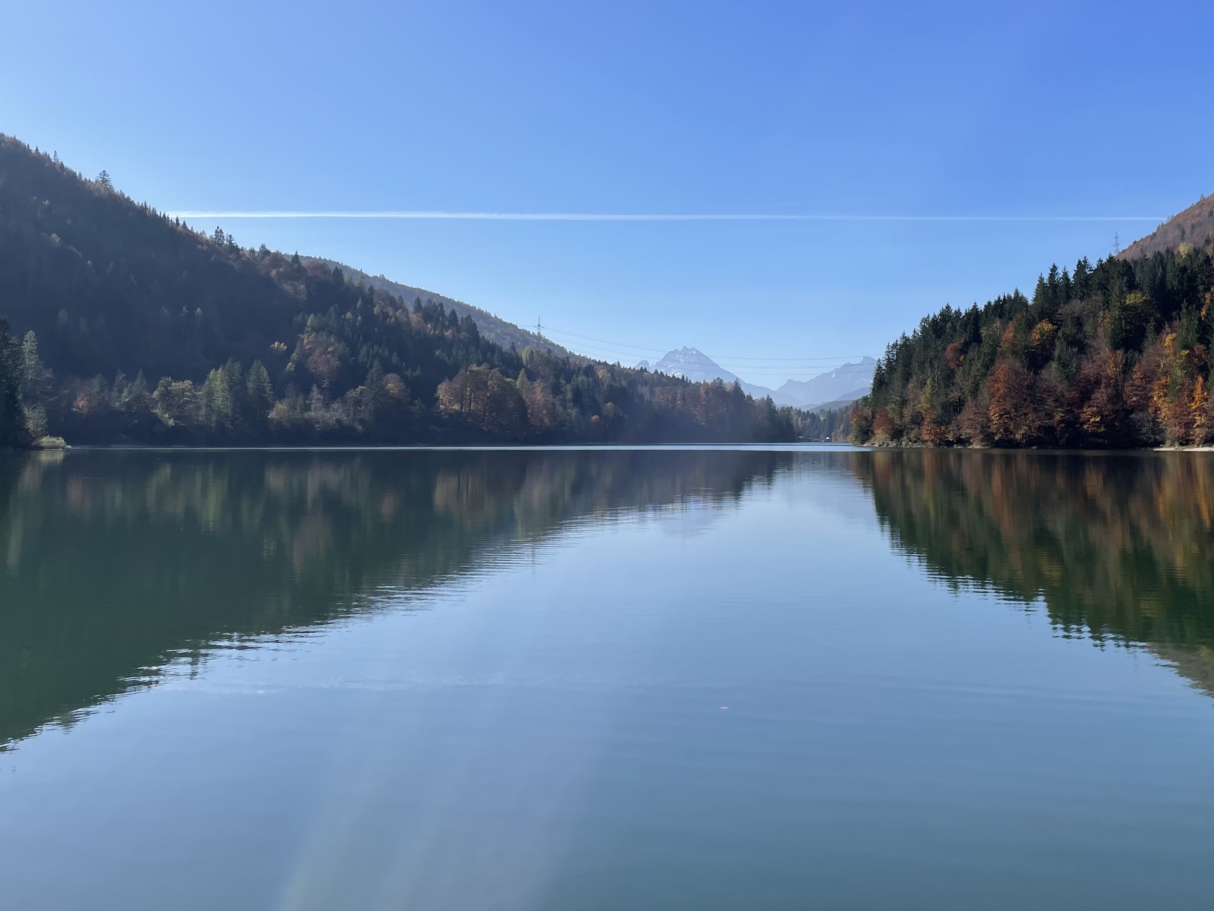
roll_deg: -0.3
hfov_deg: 51.1
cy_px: 293
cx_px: 704
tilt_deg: +6.8
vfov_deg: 39.1
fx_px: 1263
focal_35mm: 36
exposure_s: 1/5556
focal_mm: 4.2
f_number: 1.6
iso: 32
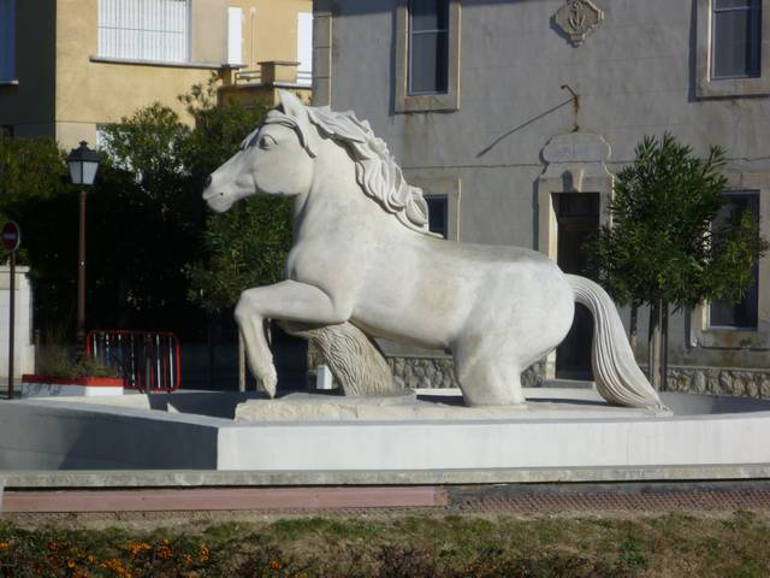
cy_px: 289
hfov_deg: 14.9
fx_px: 2936
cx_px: 385
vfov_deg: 11.2
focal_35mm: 132
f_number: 6.7
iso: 80
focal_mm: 23.5
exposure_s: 1/500
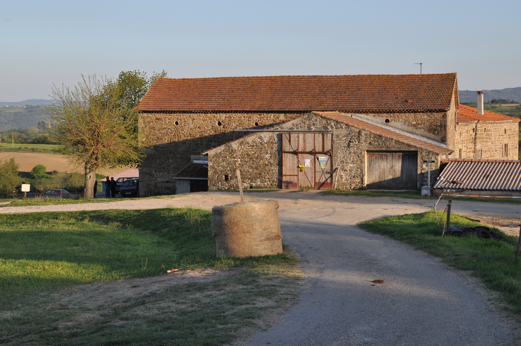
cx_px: 260
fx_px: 911
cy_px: 173
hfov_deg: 31.9
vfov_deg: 21.5
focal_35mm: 63
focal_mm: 42
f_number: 10
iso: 500
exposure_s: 1/400
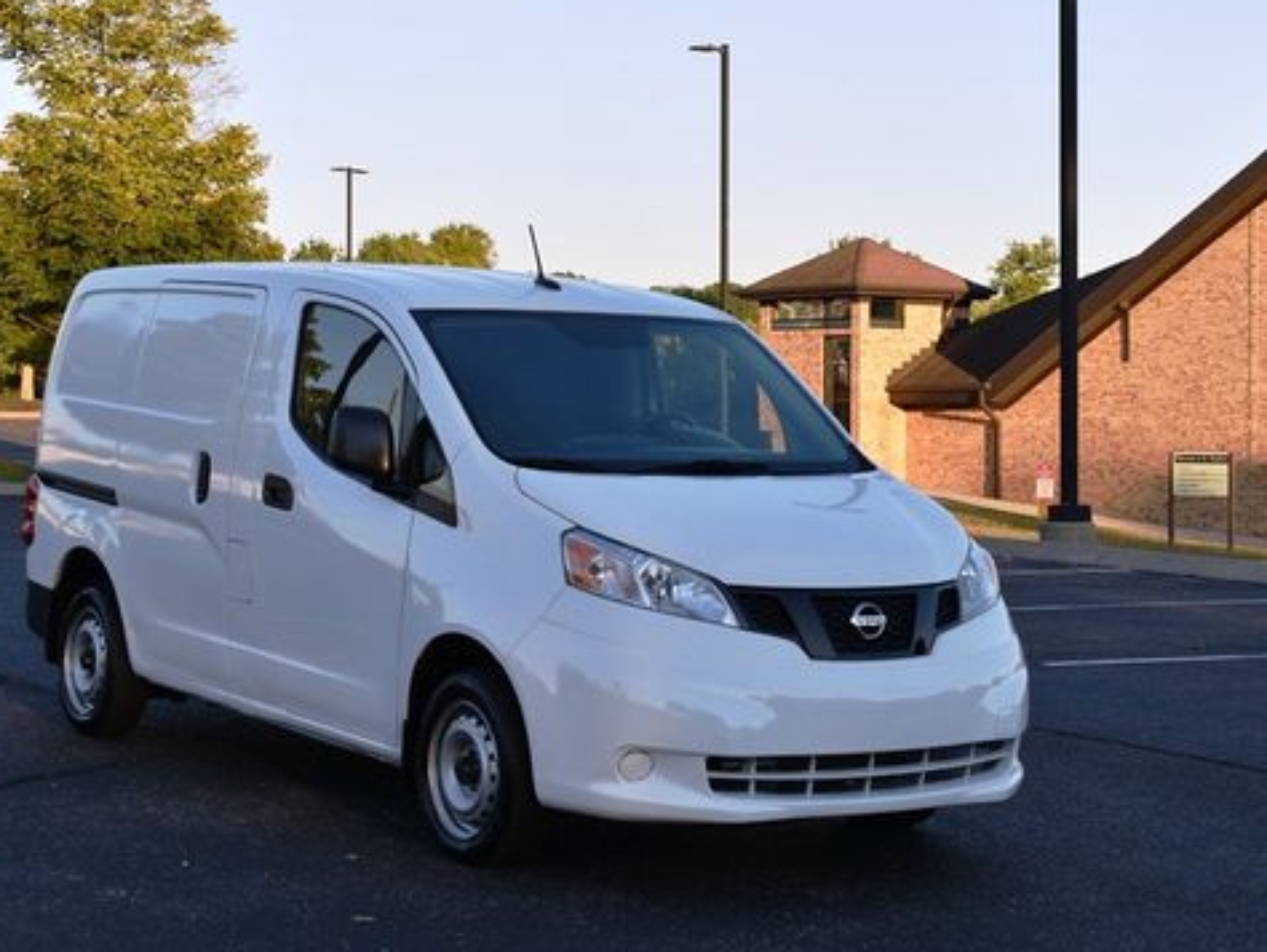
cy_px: 456
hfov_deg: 26.3
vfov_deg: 19.9
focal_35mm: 74
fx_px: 2710
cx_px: 650
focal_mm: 38
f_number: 7.1
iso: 200
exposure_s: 1/250
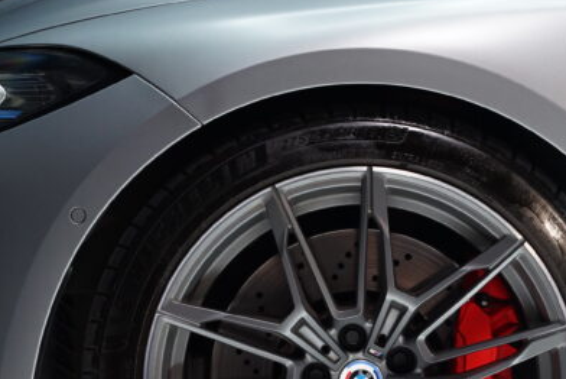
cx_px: 368
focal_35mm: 137
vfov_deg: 10.0
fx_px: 2155
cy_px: 367
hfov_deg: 14.9
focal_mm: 70
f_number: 2.8
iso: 1250
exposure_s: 1/80
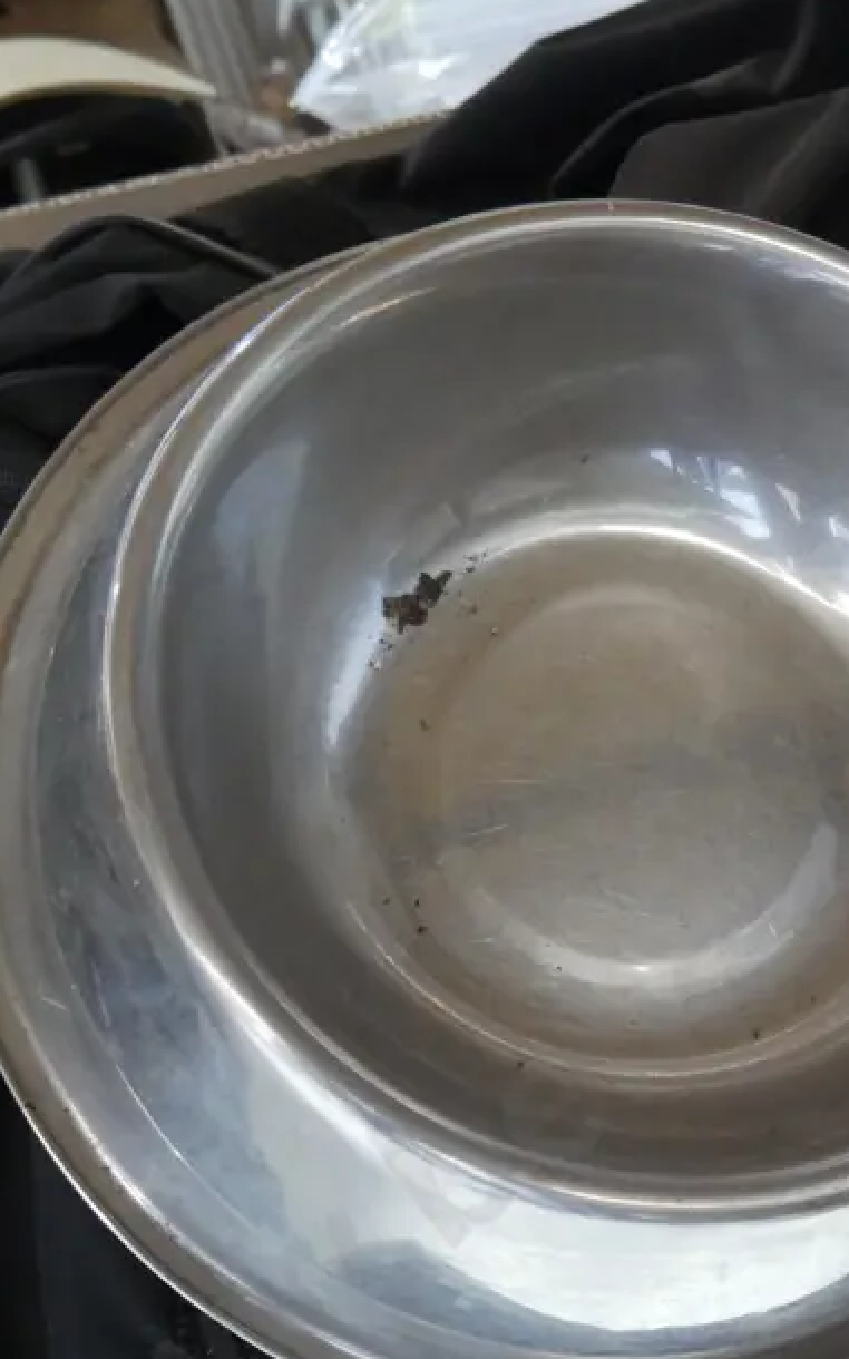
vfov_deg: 35.5
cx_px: 909
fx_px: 2111
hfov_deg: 21.7
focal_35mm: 57
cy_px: 841
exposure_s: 1/60
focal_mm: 16
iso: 3200
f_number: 3.6
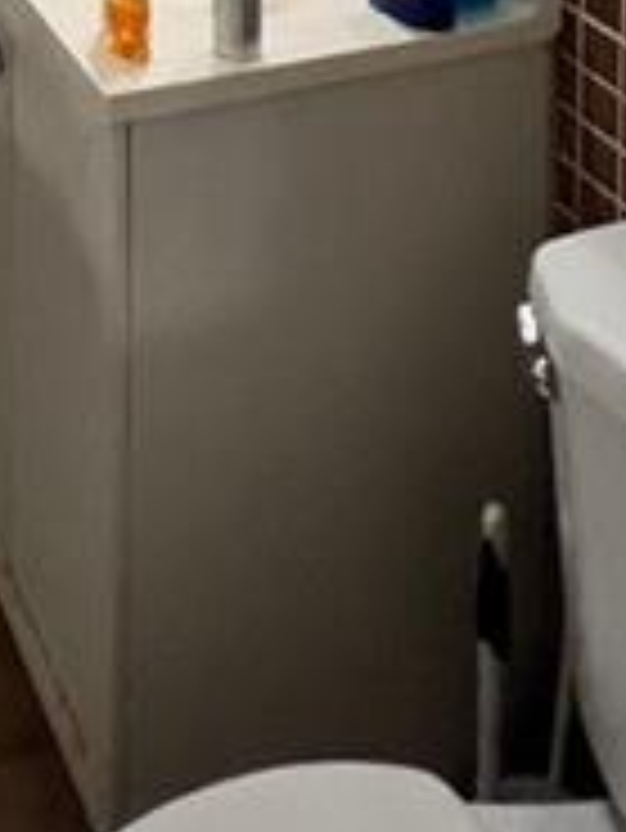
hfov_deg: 25.1
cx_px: -63
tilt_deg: +1.2
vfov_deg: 21.9
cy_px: -666
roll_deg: -3.3
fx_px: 1301
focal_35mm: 54
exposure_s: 1/120
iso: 250
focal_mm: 1.57
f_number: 1.8
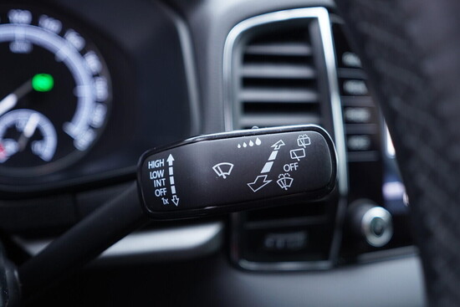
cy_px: 154
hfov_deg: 53.1
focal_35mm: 36
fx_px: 460
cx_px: 230
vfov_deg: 36.9
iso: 400
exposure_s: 1/40
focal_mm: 24
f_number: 2.8
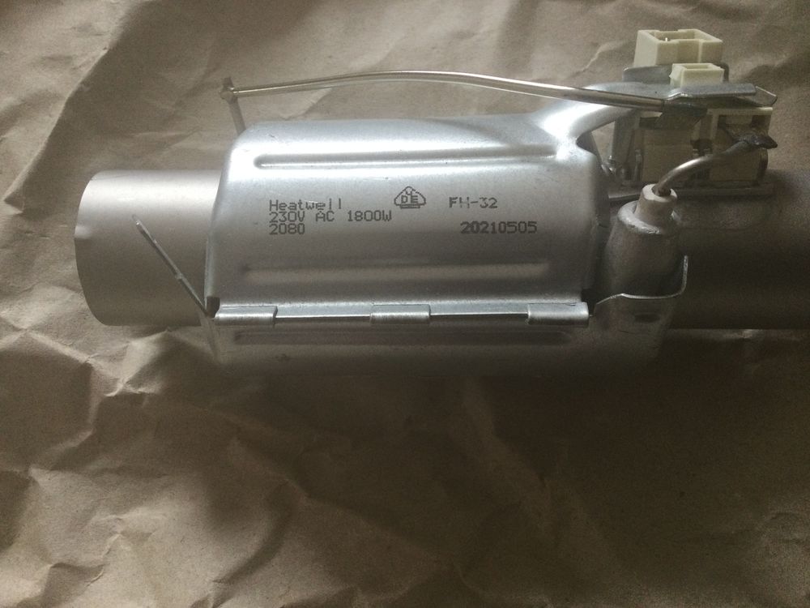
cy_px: 304
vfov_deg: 45.4
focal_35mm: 31
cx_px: 405
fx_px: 725
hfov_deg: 58.4
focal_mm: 3.3
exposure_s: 1/33
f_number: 2.4
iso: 64
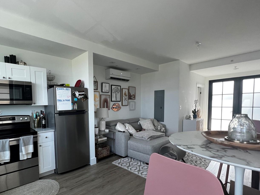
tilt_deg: -4.0
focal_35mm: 17
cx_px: 106
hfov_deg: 90.0
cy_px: 113
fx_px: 128
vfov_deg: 74.2
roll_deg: +0.8
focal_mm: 1.57
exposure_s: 1/121
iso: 125
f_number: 1.8
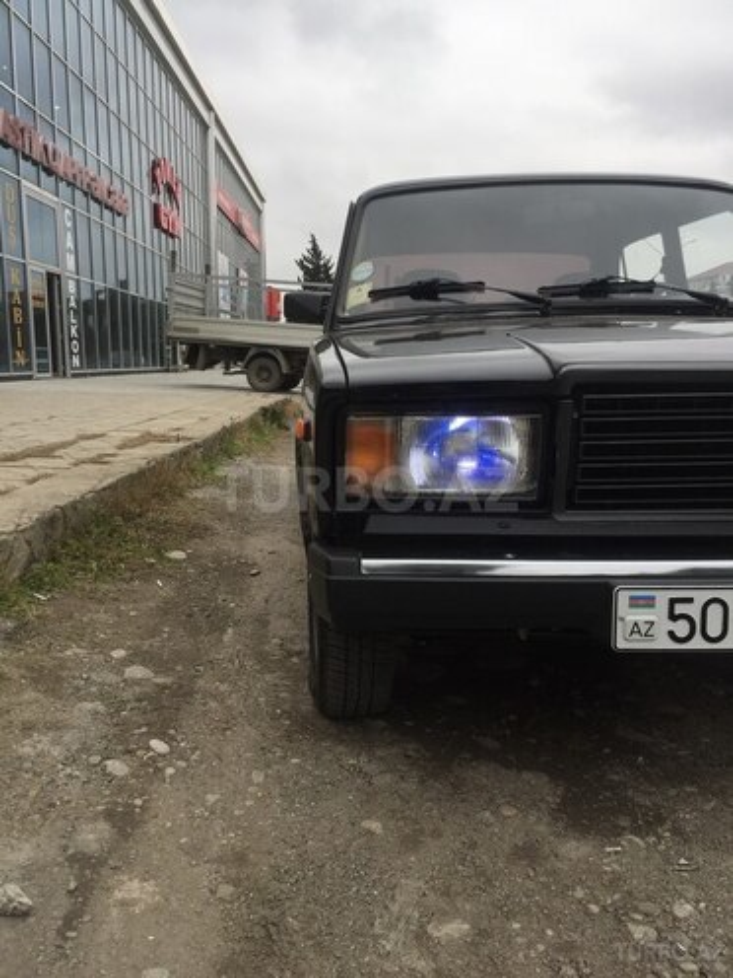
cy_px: 489
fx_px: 819
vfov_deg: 61.7
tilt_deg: -6.6
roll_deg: +0.8
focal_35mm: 29
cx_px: 366
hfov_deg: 48.2
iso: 32
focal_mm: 4.15
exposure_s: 1/233
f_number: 2.2
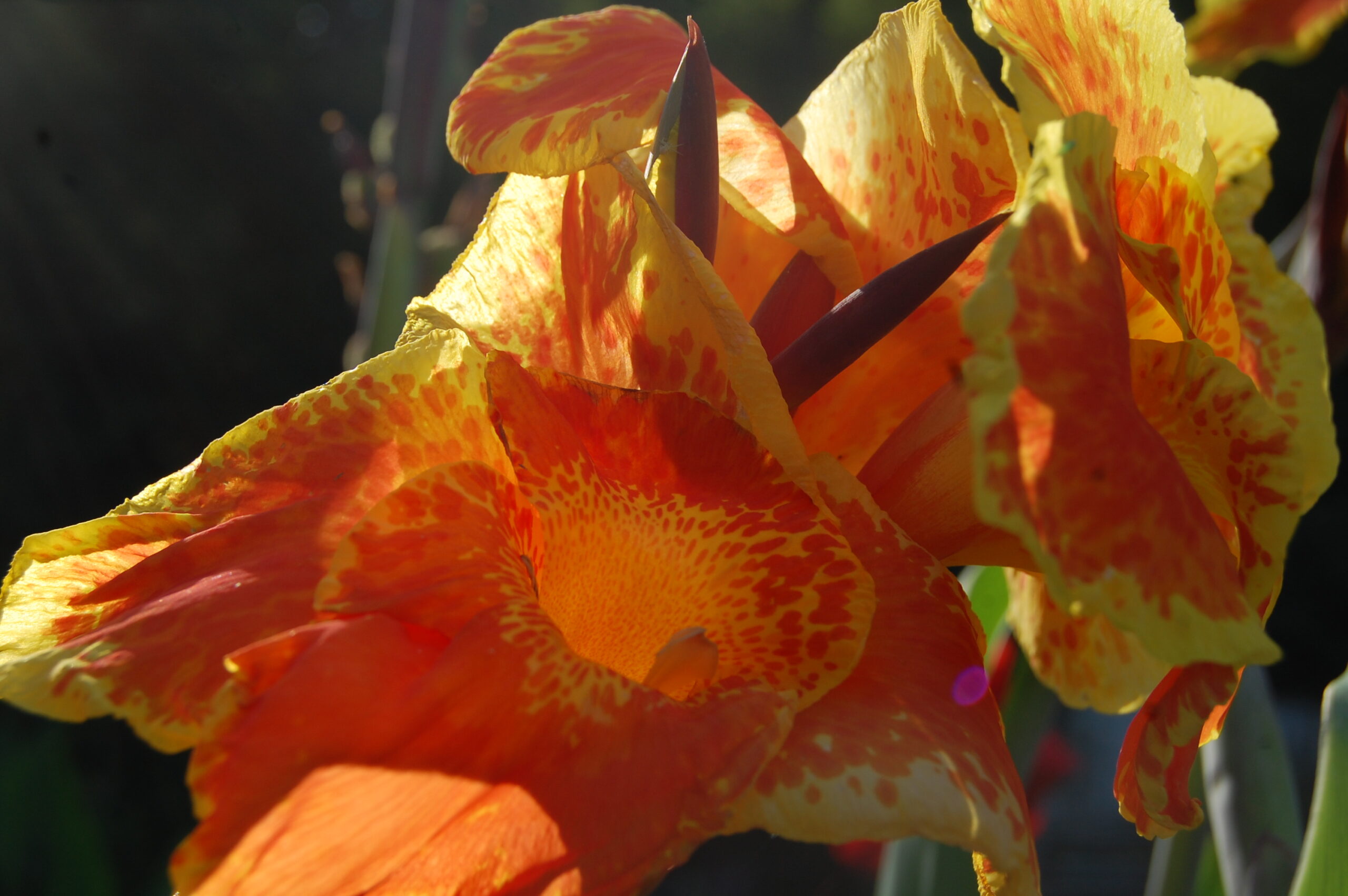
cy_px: 448
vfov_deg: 23.7
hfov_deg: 35.1
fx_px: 2132
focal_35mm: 57
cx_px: 674
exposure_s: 1/320
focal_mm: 38
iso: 200
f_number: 9
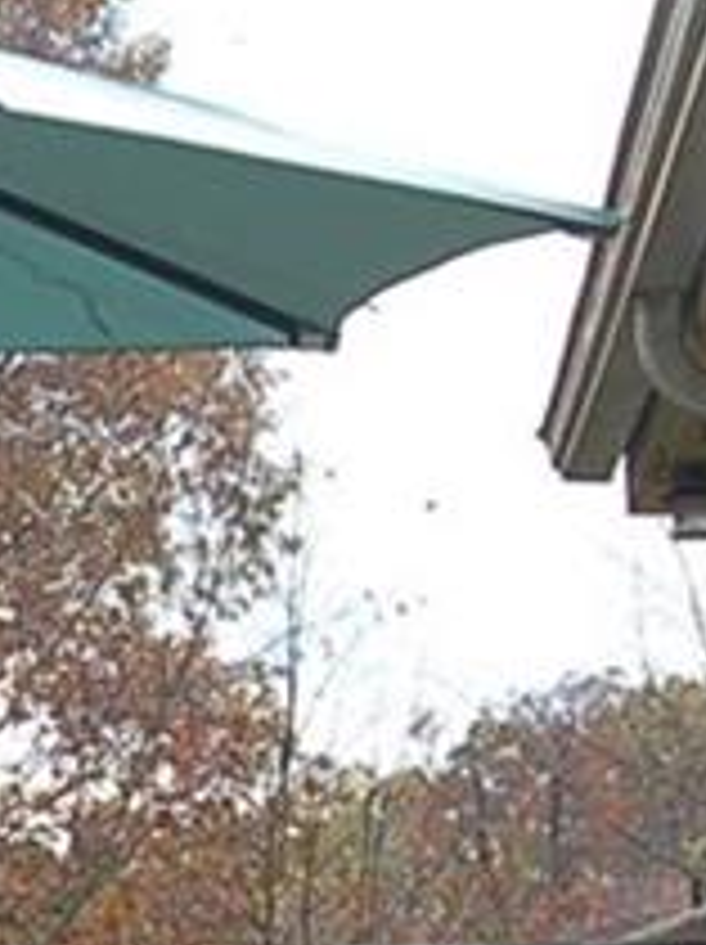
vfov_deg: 8.0
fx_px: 6713
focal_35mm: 246
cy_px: 1035
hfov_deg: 5.8
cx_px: -832
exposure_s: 1/200
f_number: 7.1
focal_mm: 35
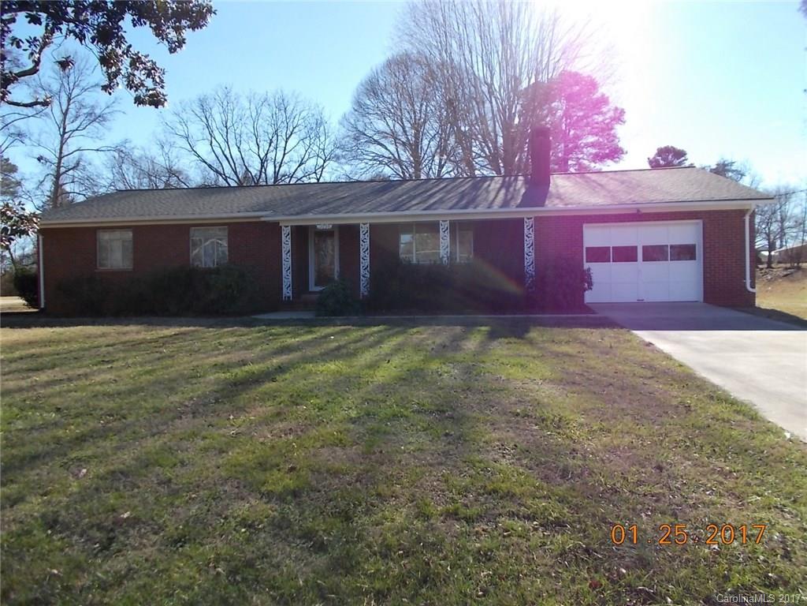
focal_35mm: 26
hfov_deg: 67.3
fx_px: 606
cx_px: 404
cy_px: 303
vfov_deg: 53.1
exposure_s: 1/400
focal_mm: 4.6
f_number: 3.2
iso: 80
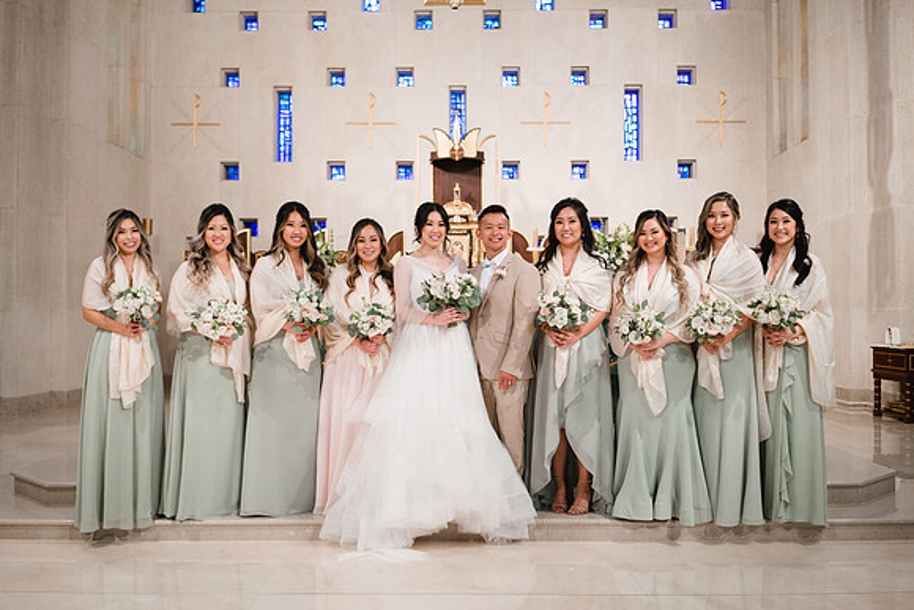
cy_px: 305
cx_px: 457
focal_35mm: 35
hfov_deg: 53.9
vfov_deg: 37.5
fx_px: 898
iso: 1600
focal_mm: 35
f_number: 3.2
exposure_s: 1/200
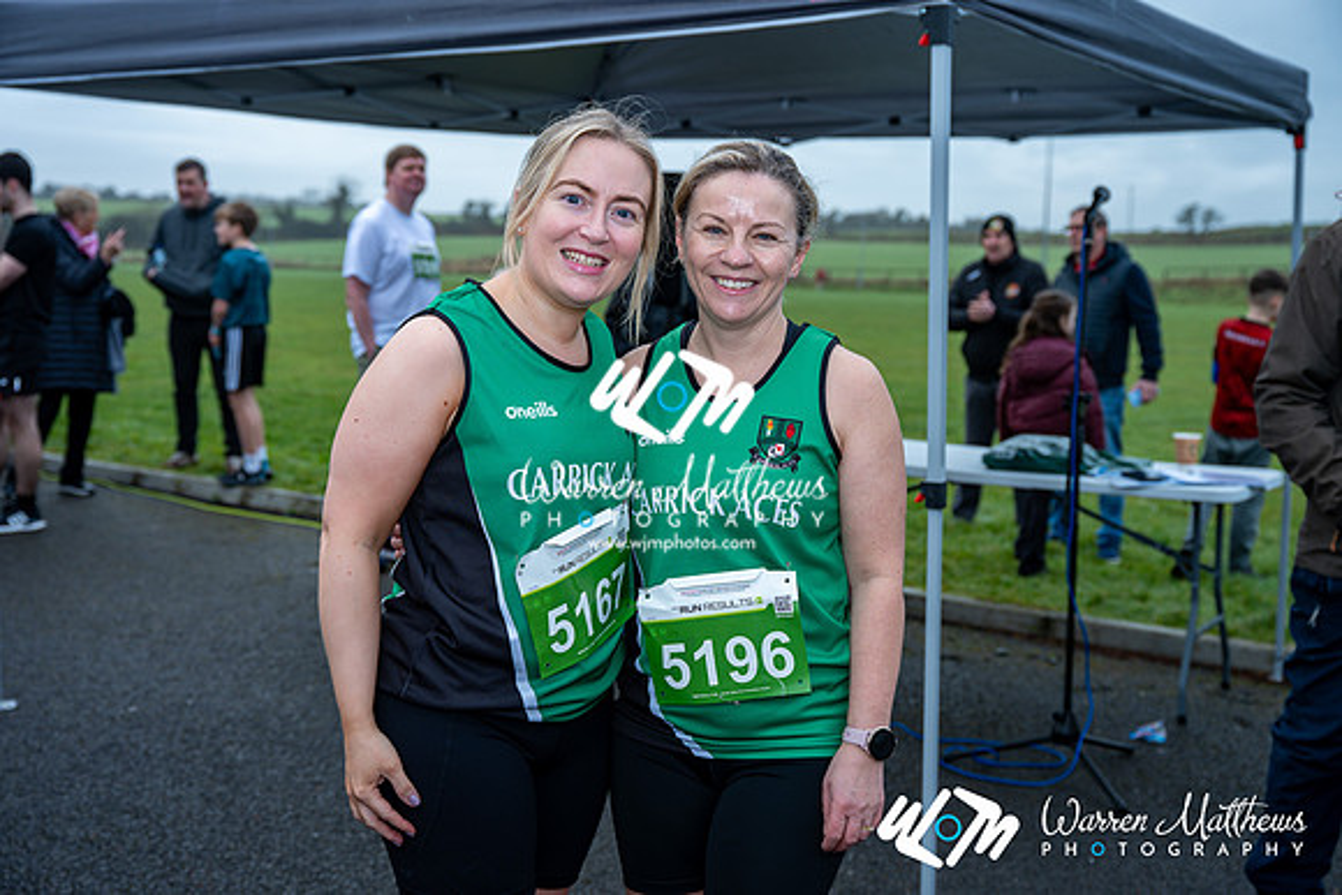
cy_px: 448
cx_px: 671
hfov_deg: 44.5
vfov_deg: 30.5
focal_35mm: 44
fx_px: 1641
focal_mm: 44
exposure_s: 1/200
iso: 100
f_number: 4
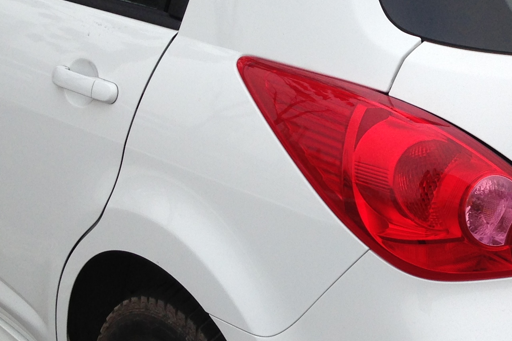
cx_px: 536
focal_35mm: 87
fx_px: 1237
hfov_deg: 22.3
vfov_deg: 15.7
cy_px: 118
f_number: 2.4
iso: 50
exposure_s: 1/210
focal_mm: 4.13
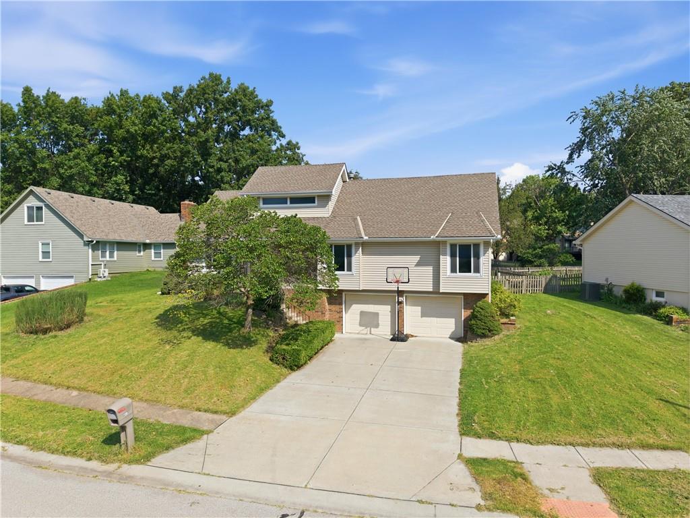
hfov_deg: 71.6
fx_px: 478
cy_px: 259
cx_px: 345
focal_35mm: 24
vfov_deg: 56.8
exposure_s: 1/3200
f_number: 1.8
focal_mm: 8.7
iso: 100
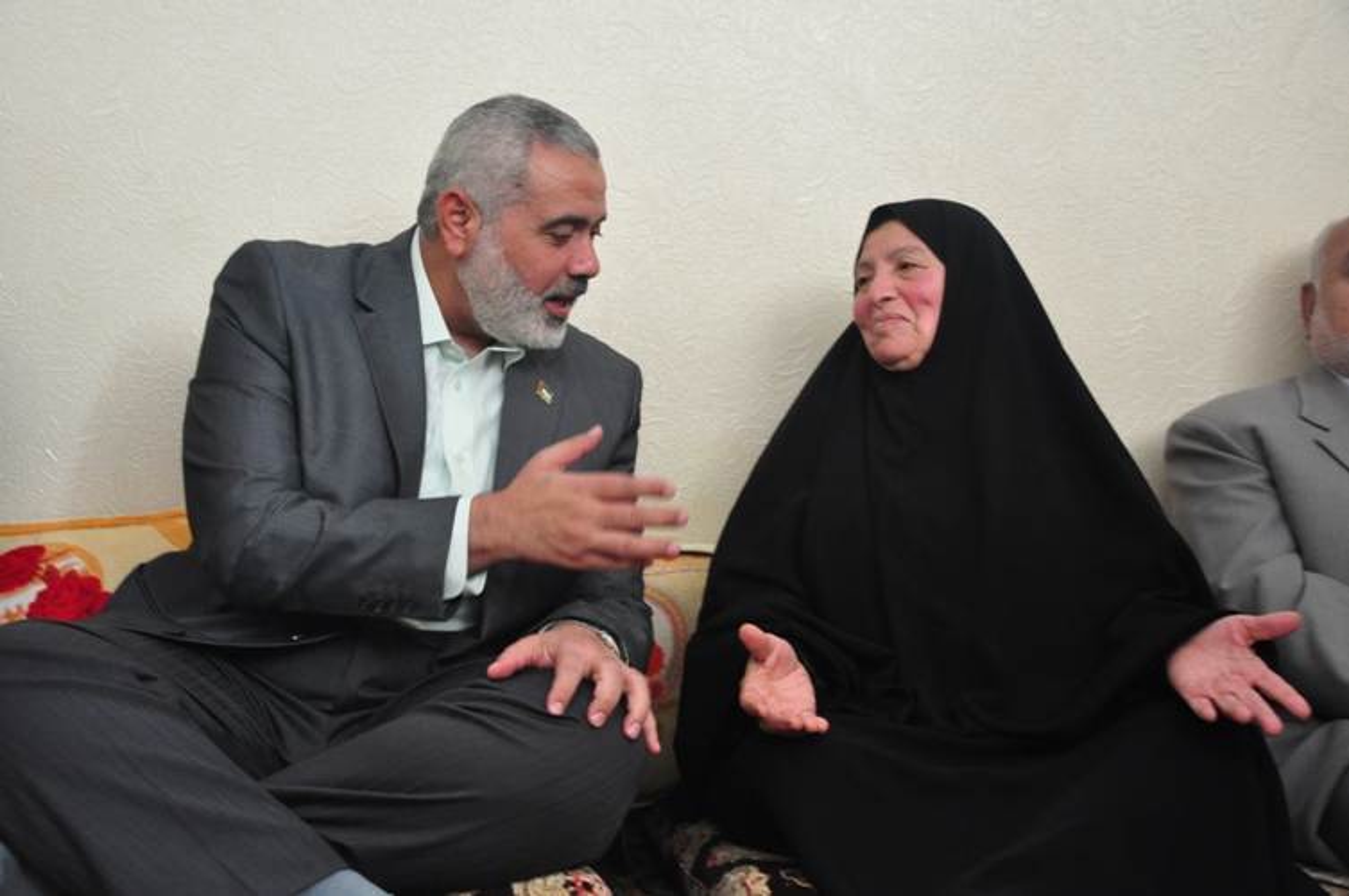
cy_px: 448
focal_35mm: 48
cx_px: 674
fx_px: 1796
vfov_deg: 28.0
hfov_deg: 41.2
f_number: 4.2
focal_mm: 32
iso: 1400
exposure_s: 1/30
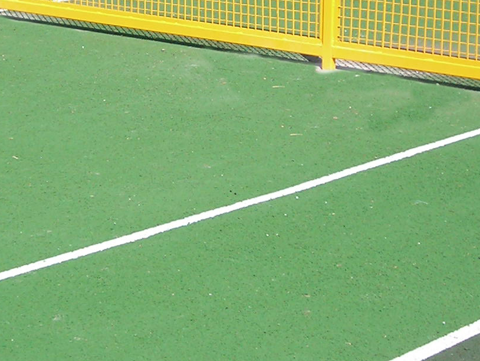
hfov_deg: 16.2
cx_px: 163
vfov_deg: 12.2
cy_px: 38
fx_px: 1678
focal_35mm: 121
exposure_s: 1/133
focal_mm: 6.3
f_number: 6.4
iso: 50
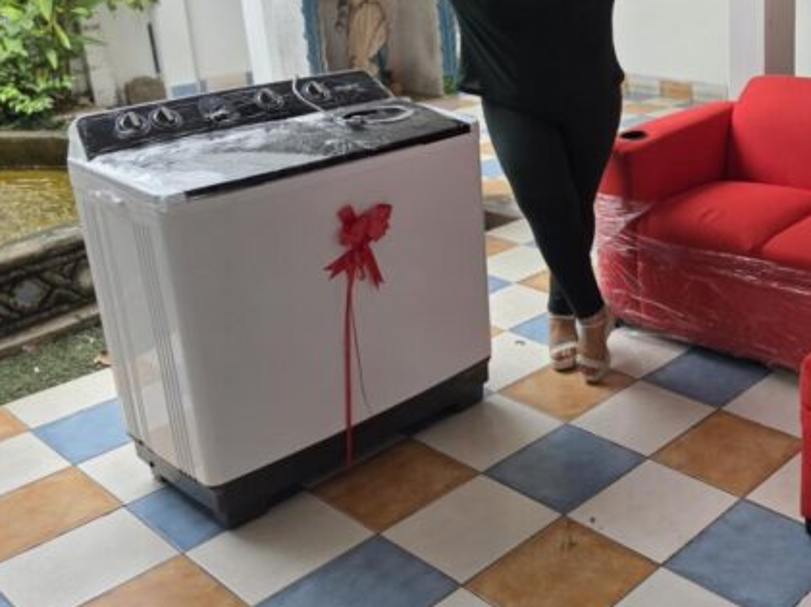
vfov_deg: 33.7
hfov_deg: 42.1
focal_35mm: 42
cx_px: 688
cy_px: 158
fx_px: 983
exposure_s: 1/359
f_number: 1.7
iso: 32
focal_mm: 6.3
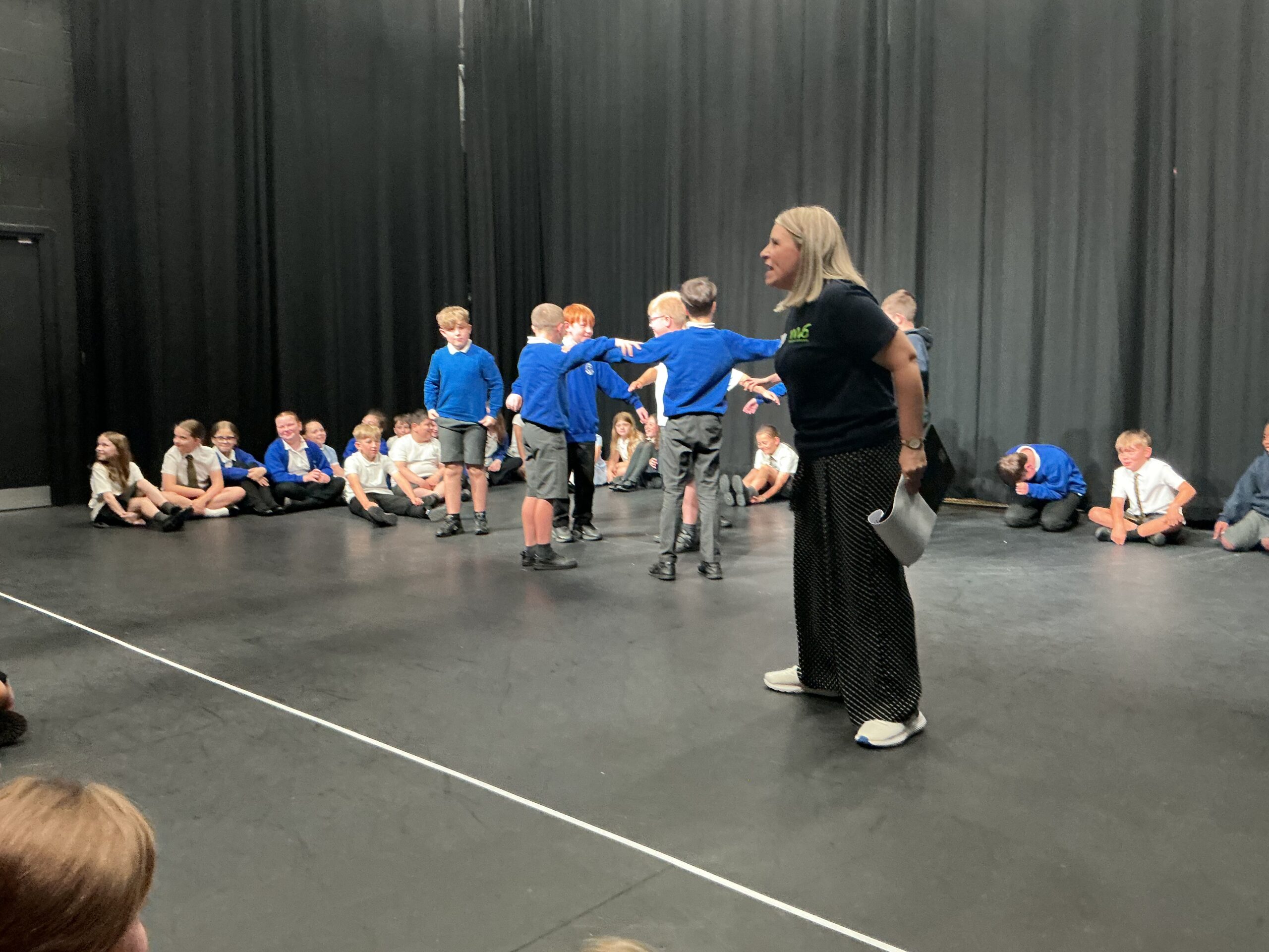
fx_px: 1063
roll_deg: -0.3
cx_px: 634
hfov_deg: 61.7
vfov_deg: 48.2
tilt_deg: -6.4
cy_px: 476
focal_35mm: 29
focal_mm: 3
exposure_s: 1/50
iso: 250
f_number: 1.8
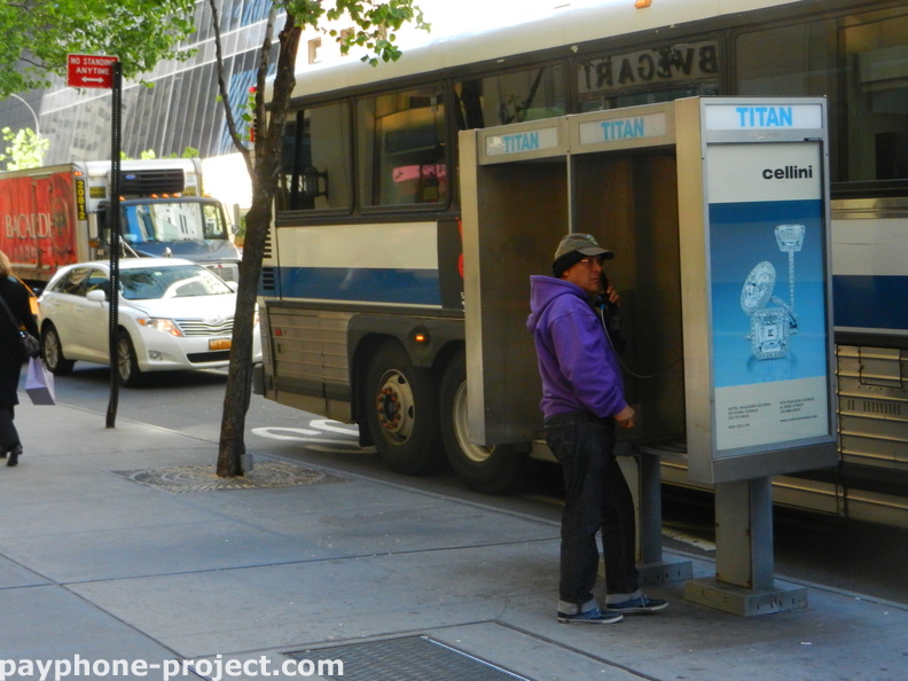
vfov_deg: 24.4
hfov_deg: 32.2
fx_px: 1574
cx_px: 454
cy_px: 340
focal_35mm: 60
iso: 640
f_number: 4.5
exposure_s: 1/250
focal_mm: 10.9
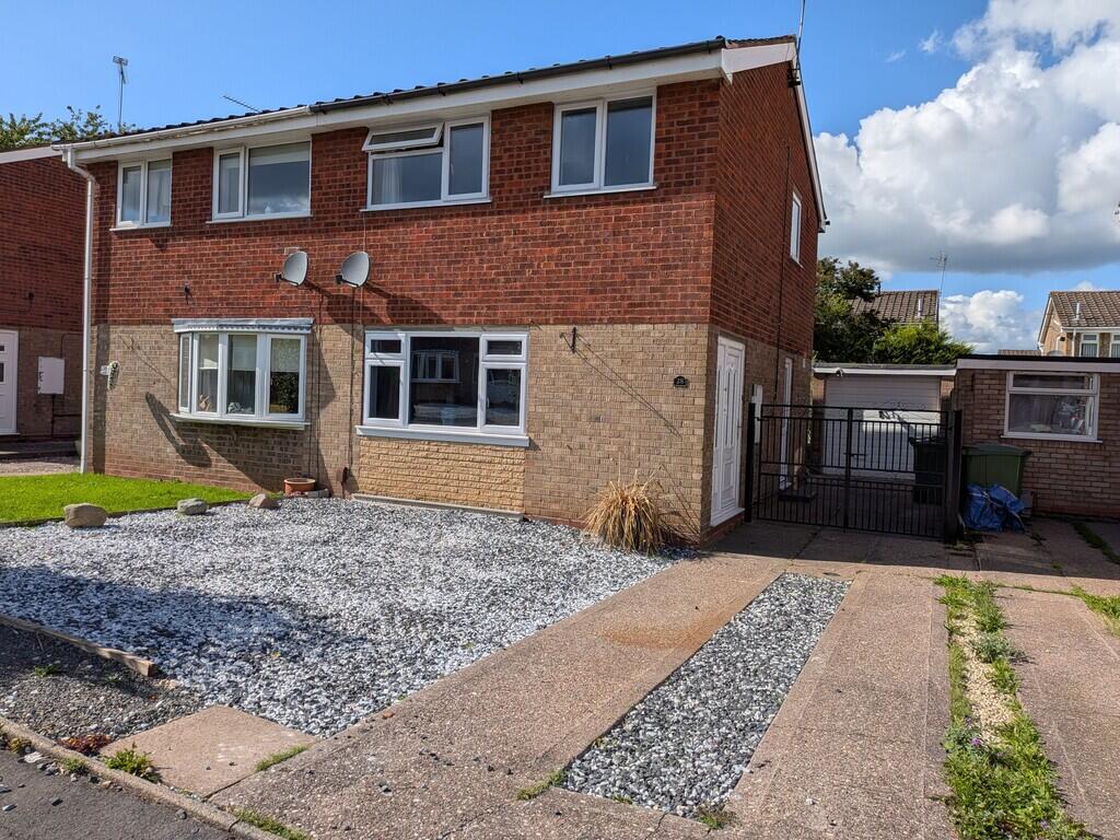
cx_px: 560
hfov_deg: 71.6
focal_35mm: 24
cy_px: 420
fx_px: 777
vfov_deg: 56.8
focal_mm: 4.53
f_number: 1.7
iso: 29
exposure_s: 1/15625
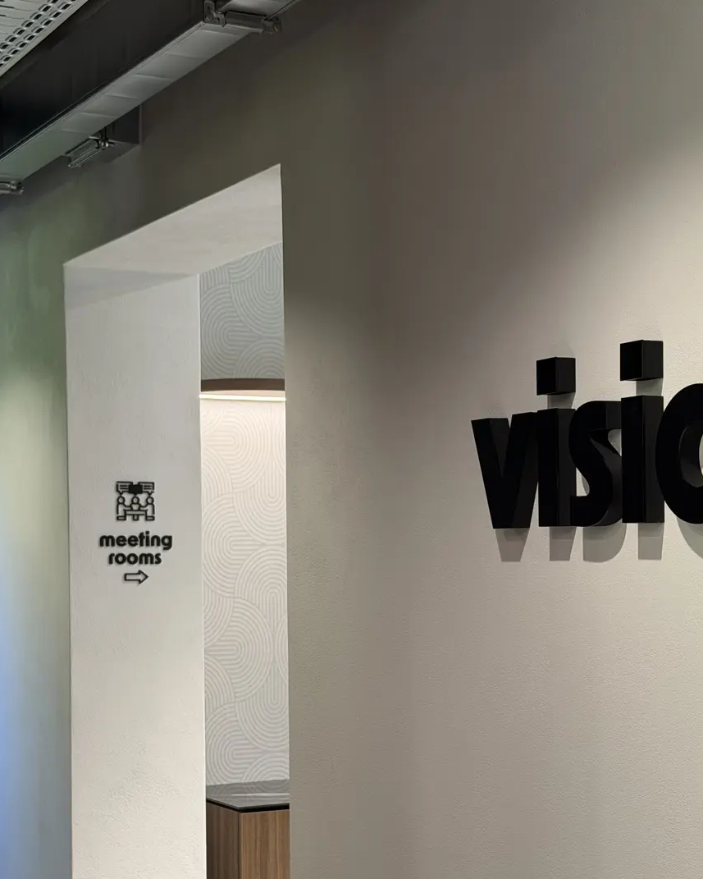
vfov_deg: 27.0
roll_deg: +0.7
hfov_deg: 21.8
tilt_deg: -0.9
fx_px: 1820
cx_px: 402
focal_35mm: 70
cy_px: 558
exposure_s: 1/50
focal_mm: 6.76
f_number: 1.78
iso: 64
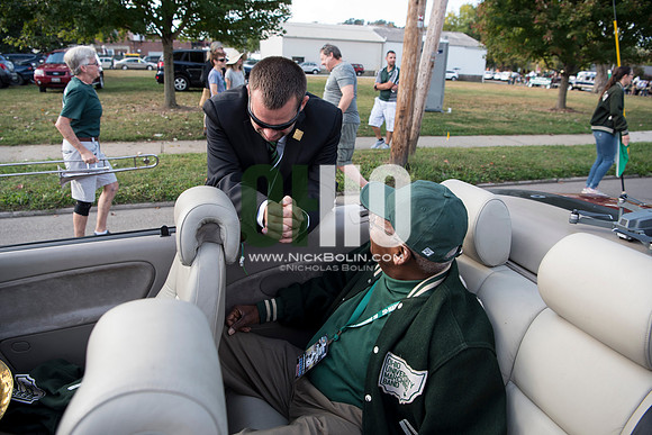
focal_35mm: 24
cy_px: 218
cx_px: 326
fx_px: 435
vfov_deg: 53.2
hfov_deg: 73.7
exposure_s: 1/320
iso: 250
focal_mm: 24
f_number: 4.5
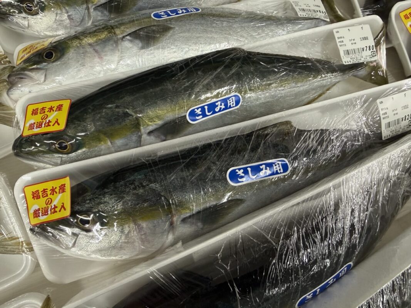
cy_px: 154
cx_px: 206
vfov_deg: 56.8
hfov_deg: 71.6
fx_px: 285
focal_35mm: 24
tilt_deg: -62.3
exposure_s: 1/60
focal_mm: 2.22
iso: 250
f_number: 2.2
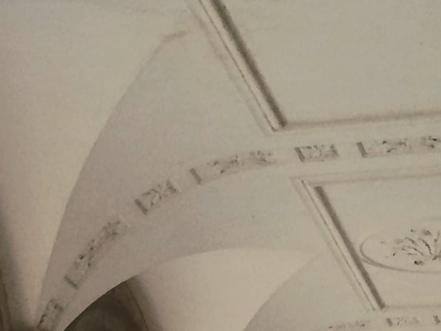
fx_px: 1656
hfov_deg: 15.2
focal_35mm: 130
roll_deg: +1.6
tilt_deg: +3.6
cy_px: 667
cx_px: 238
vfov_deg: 10.5
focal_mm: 4.15
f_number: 2.2
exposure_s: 1/30
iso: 40
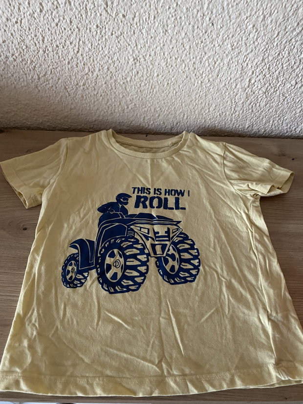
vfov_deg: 67.3
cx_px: 152
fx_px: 304
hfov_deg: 53.1
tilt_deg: -50.8
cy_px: 202
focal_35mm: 26
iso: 500
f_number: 1.8
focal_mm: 4.25
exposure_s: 1/30
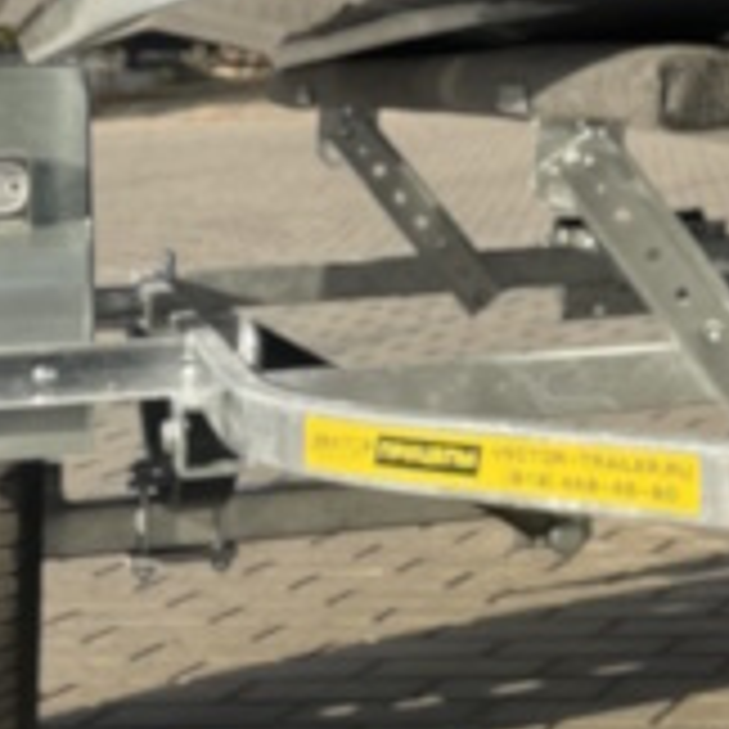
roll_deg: +1.1
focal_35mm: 128
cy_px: -214
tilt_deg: +2.3
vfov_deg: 13.2
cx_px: 1292
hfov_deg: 12.5
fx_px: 3050
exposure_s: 1/1887
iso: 32
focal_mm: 4.2
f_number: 1.6
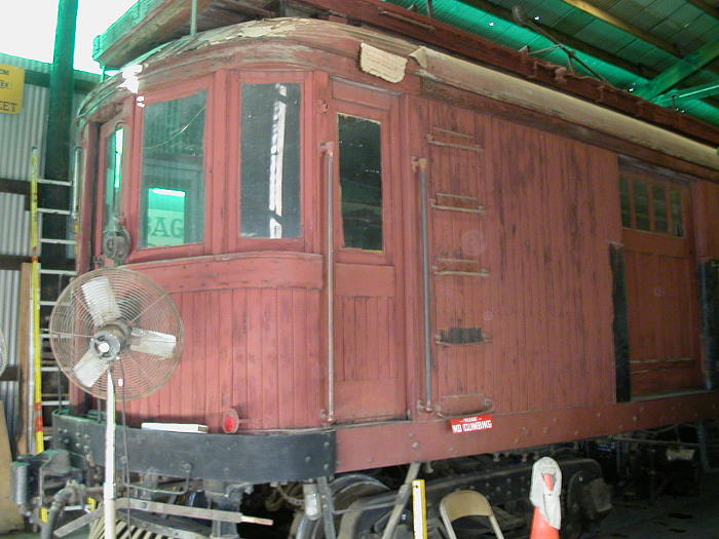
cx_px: 360
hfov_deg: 50.1
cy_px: 270
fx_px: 769
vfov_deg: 38.7
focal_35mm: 37
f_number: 2.7
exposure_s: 1/4.8
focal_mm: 5.6
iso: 200
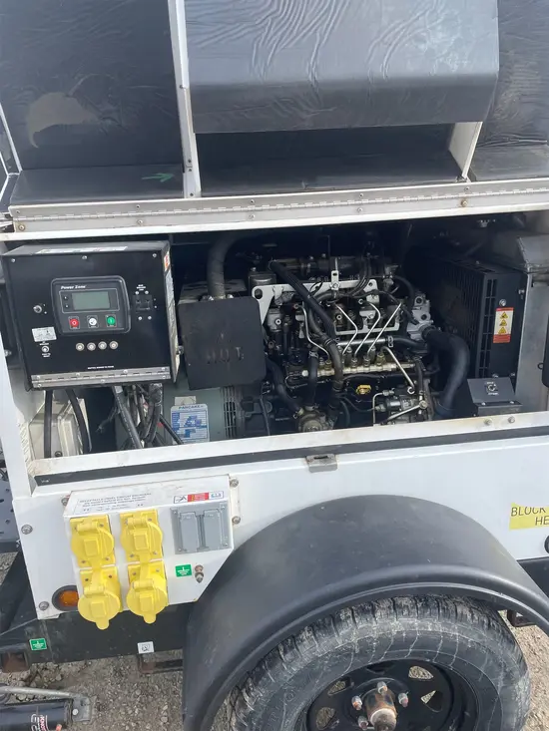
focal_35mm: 26
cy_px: 366
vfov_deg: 67.3
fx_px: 550
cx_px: 274
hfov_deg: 53.1
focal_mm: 4.2
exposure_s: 1/1052
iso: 32
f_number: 1.6
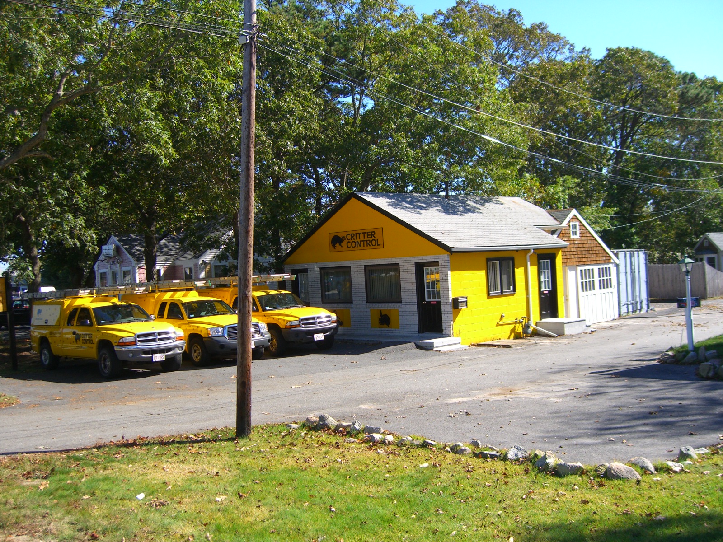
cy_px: 271
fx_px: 794
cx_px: 362
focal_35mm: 38
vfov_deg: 37.7
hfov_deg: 49.0
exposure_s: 1/640
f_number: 2.8
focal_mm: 7.9
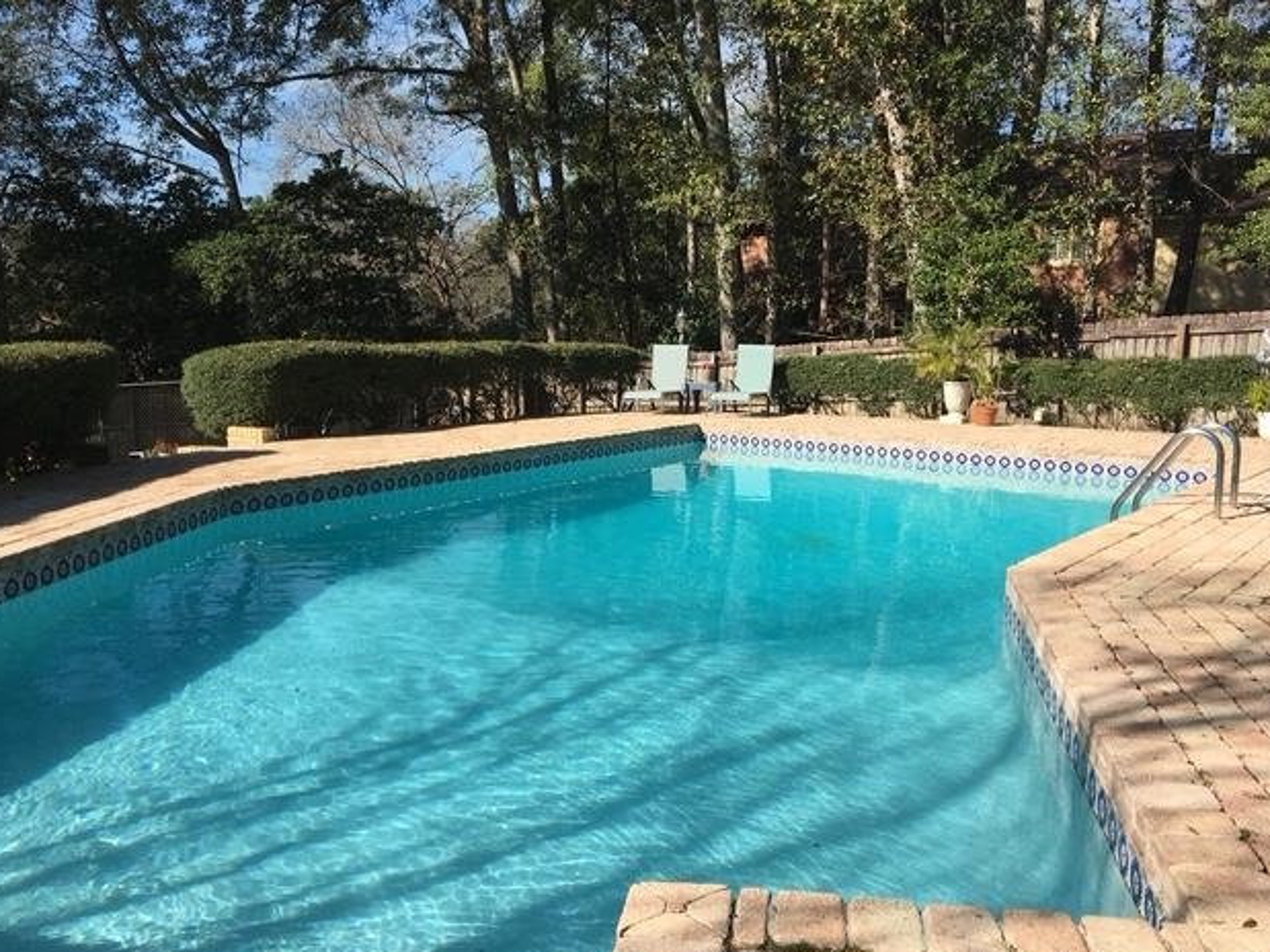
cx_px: 644
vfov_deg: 46.8
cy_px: 490
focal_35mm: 30
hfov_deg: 60.0
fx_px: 1100
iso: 25
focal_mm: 4.15
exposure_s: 1/1479
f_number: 2.2
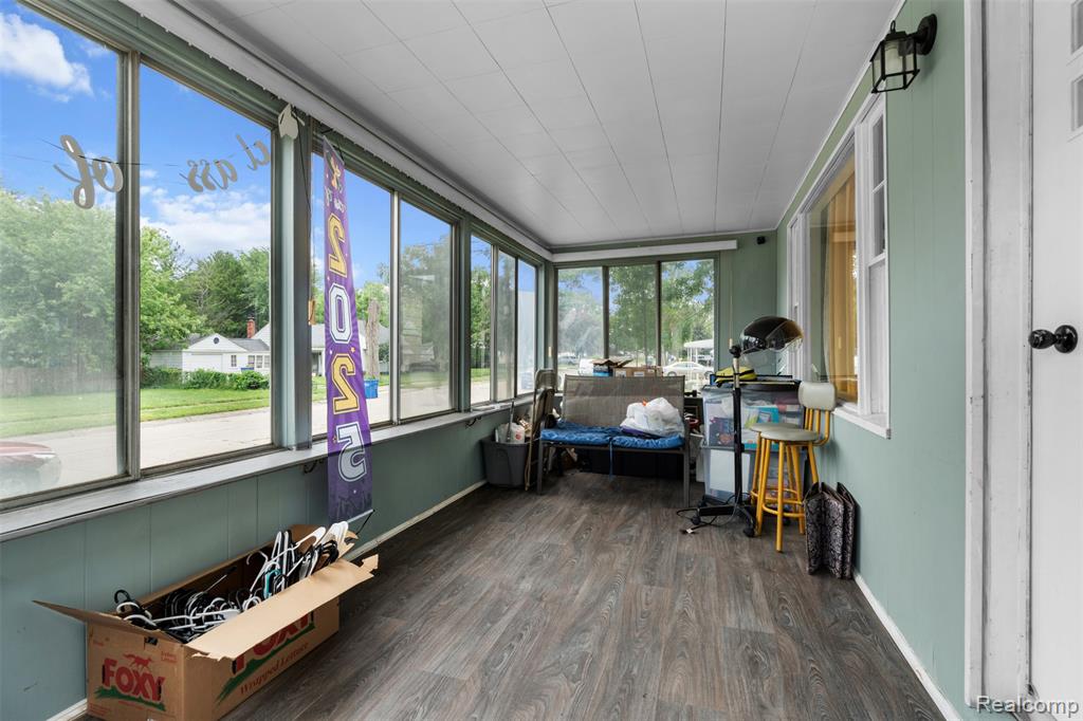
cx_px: 542
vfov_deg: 73.7
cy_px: 360
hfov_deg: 96.8
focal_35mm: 16
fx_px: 481
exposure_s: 1/40
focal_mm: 16
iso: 400
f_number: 8
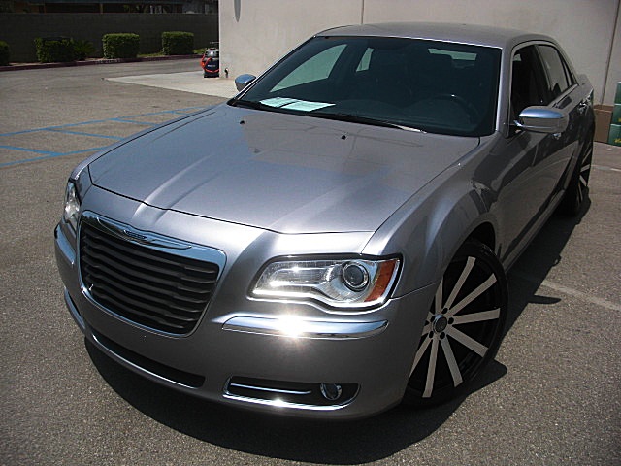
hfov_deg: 51.4
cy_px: 233
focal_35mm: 36
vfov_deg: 39.7
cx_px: 310
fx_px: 646
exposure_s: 1/250
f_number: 7.9
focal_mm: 6.3
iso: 50
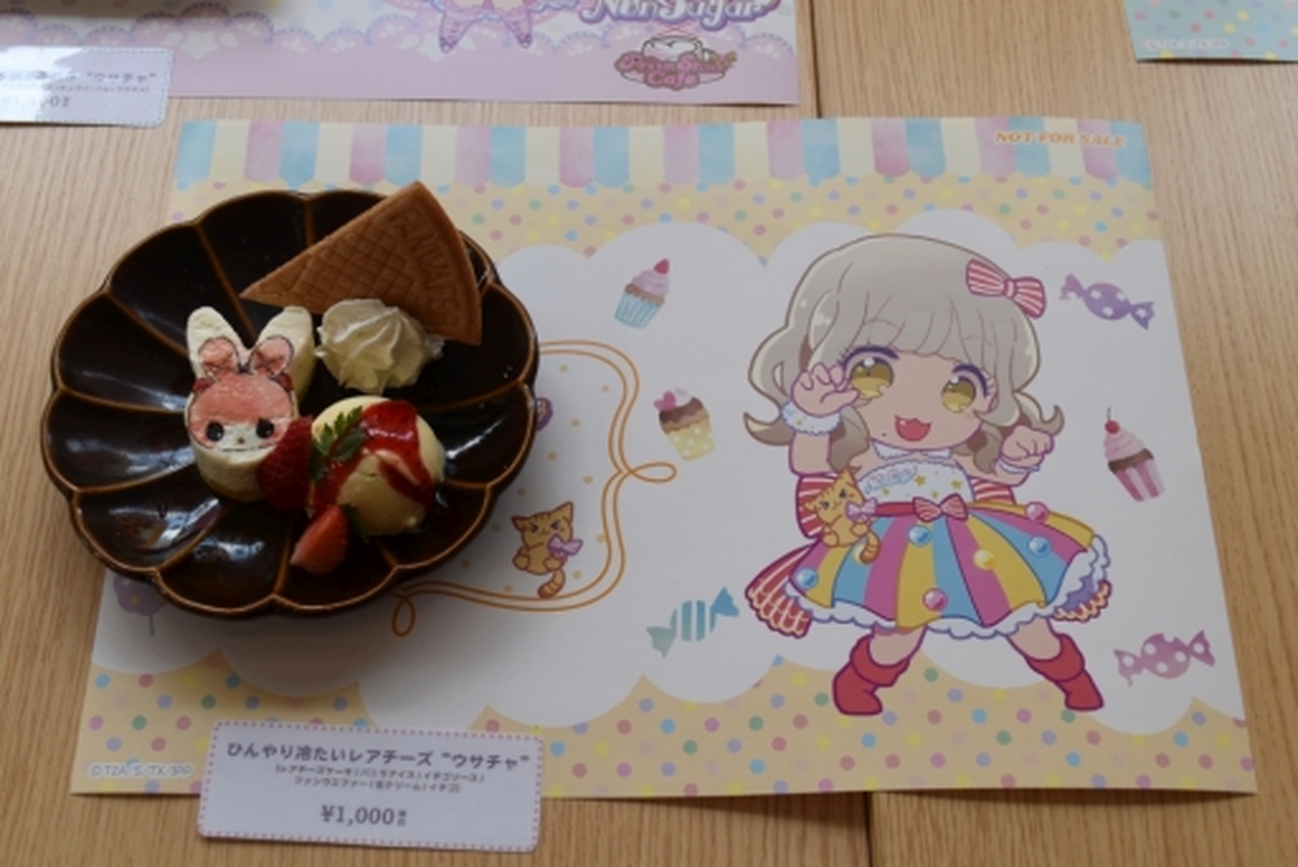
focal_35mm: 45
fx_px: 1623
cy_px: 434
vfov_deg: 29.9
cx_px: 649
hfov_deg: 43.6
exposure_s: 1/200
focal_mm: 30
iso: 400
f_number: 7.1
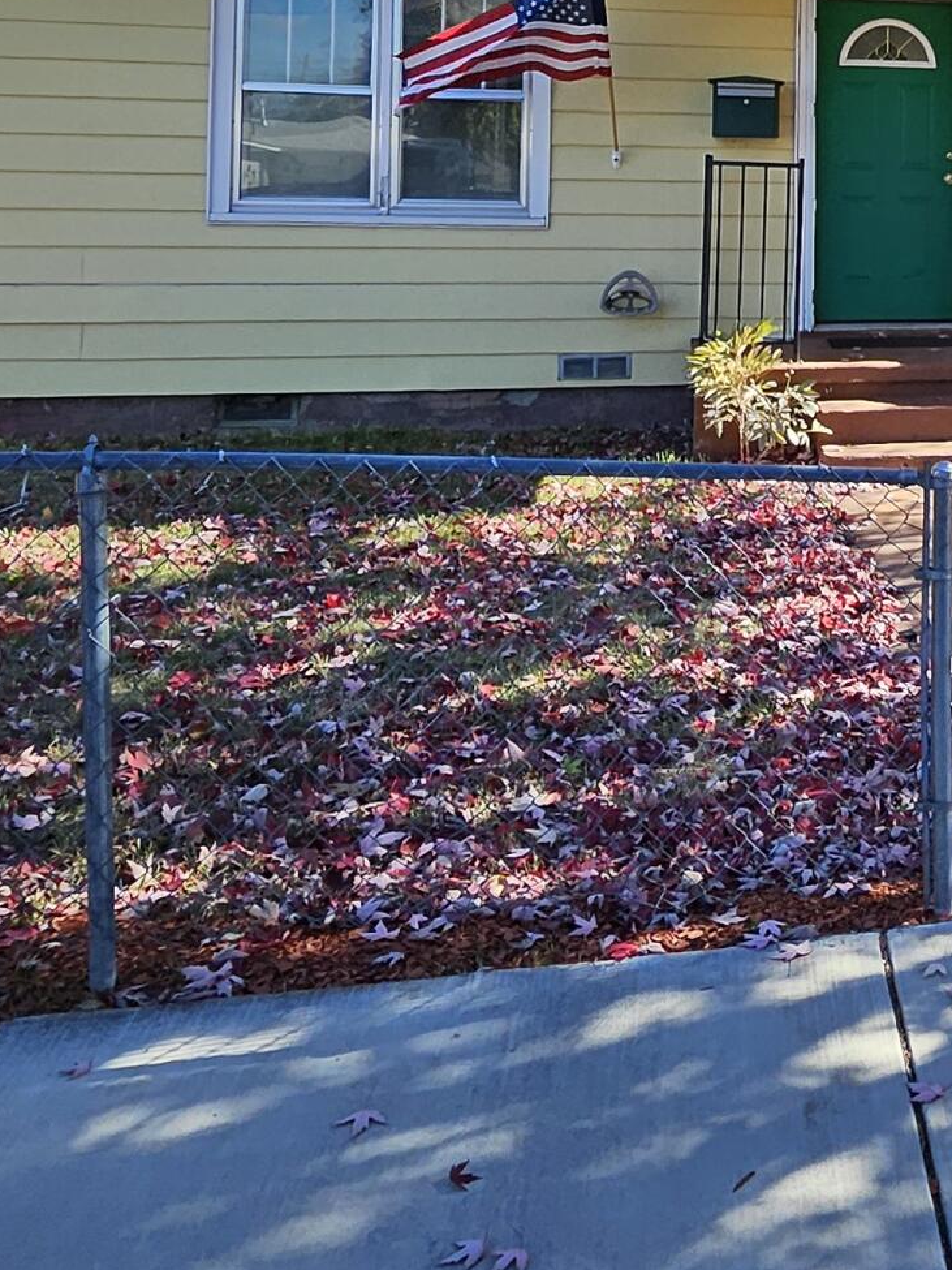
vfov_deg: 44.1
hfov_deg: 30.6
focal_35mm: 40
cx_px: 1134
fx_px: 1467
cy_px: 218
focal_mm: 1.74
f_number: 2.2
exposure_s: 1/511
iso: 40
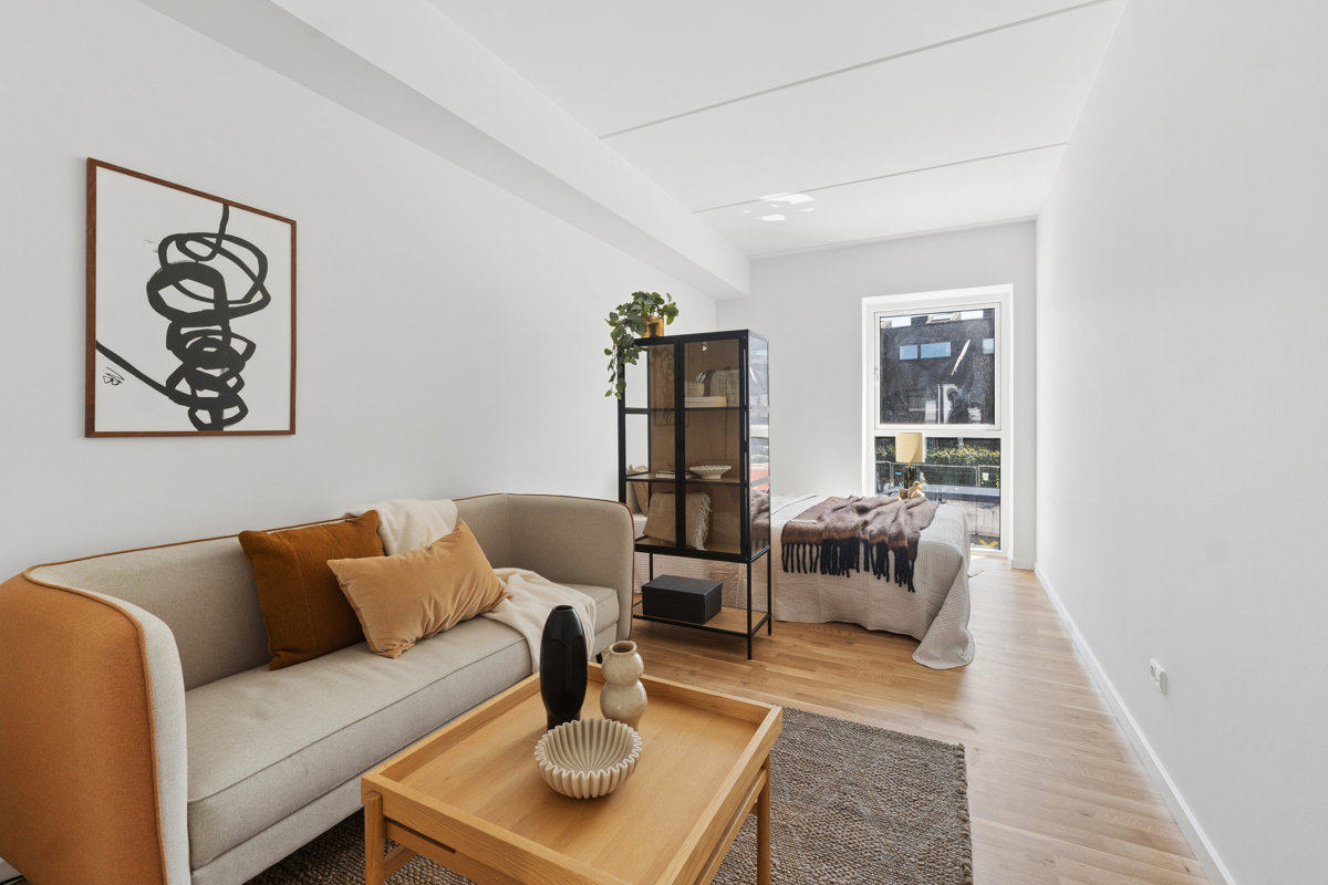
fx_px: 581
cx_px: 664
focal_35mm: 16
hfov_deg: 97.6
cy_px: 442
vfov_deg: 74.6
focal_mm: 10.5
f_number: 8
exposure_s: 1/30
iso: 200
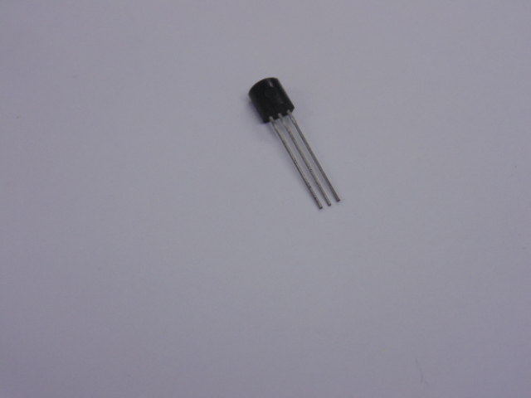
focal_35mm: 98
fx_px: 1503
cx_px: 266
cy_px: 199
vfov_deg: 15.1
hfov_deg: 20.0
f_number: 4.6
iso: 100
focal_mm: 17.5
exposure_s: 1/50
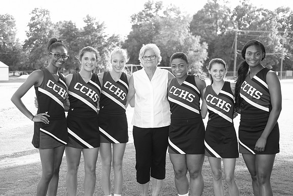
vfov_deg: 25.5
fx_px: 431
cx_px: 146
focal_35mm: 53
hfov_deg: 37.5
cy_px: 98
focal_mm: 35
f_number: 2.5
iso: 200
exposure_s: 1/250
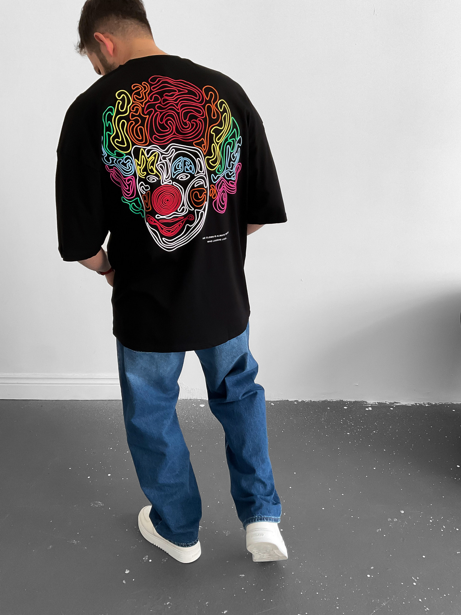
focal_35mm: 29
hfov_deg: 48.2
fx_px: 515
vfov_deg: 61.7
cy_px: 308
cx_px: 230
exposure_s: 1/80
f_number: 1.8
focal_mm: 3
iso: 64
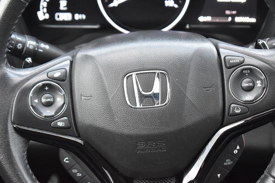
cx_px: 138
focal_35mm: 82
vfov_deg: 16.5
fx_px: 630
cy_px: 92
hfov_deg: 24.6
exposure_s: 1/20
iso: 3200
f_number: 5.6
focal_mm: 55
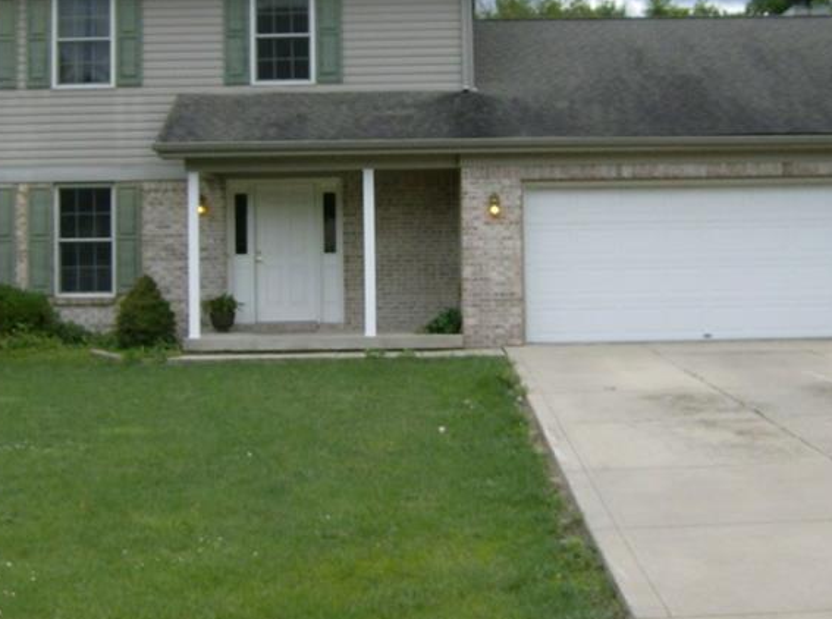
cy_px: 179
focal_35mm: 65
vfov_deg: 22.3
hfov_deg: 29.9
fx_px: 1558
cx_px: 379
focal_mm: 6
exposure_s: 1/319
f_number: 4.7
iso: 100
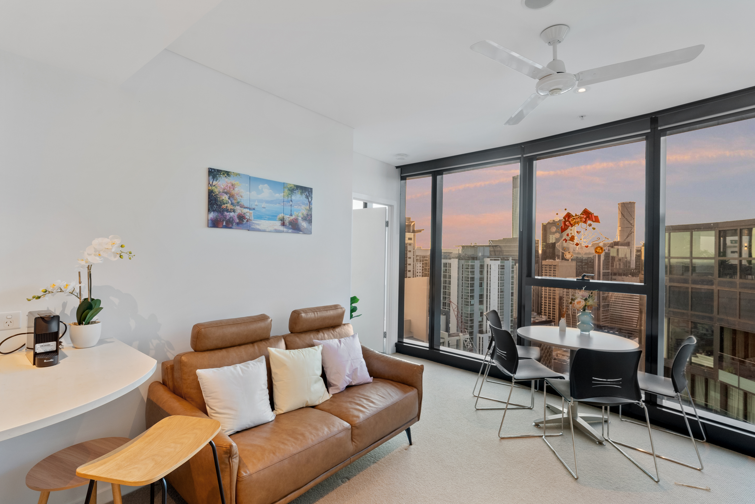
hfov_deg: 96.7
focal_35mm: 16
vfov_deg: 73.8
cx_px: 378
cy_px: 252
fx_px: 336
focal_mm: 16
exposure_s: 1/5
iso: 320
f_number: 9
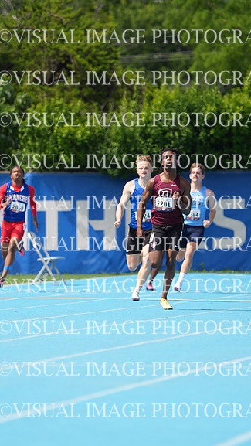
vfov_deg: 6.3
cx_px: 146
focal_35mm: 341
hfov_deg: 3.6
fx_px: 4031
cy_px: 223
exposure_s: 1/1600
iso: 500
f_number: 6.3
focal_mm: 324
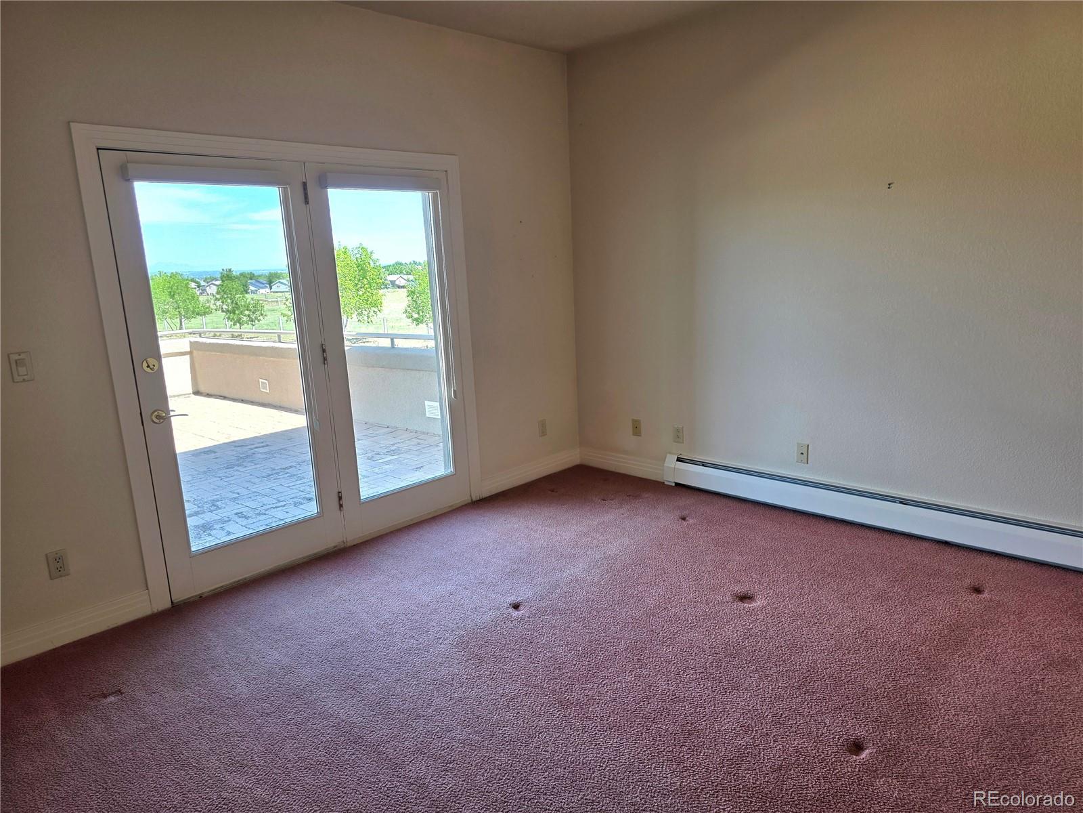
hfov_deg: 73.9
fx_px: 720
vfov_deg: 58.9
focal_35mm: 23
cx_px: 542
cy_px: 406
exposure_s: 1/182
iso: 80
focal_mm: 6.3
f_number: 1.7
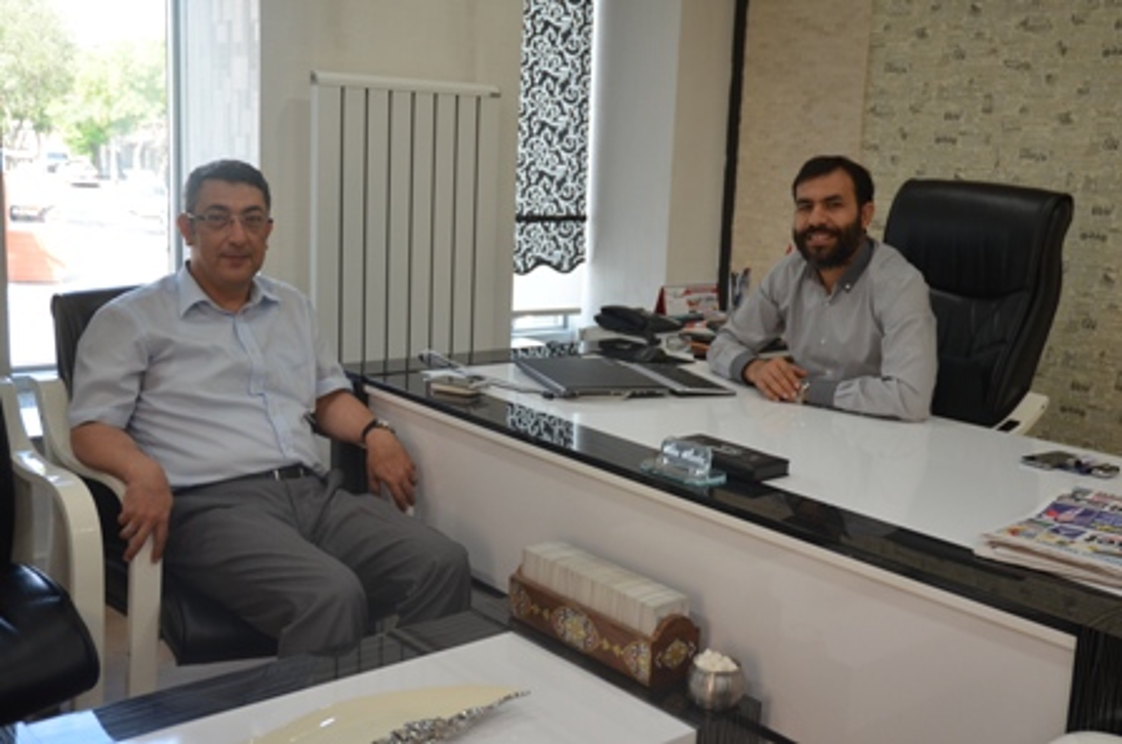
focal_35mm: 40
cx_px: 561
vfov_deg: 32.9
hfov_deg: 48.0
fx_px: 1260
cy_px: 372
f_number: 4
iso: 560
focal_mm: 27
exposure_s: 1/60
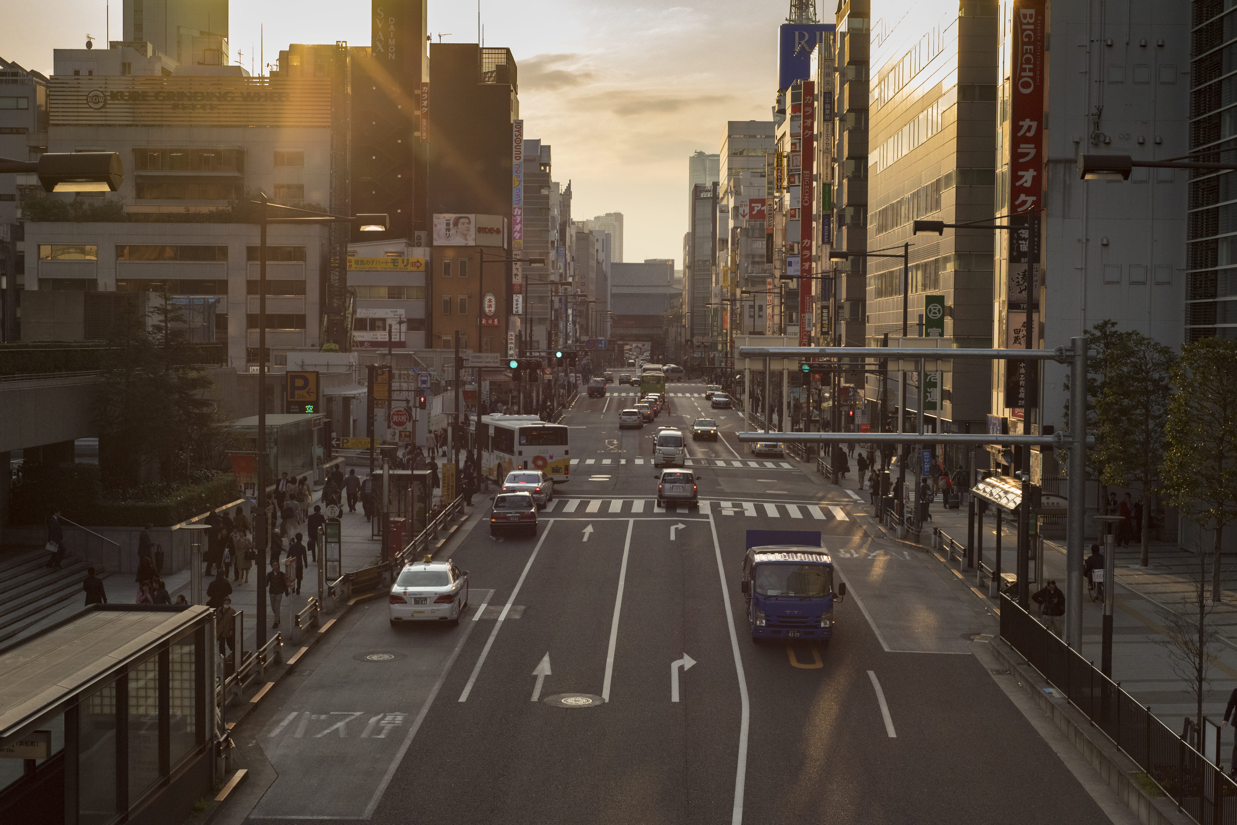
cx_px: 618
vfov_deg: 27.0
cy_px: 412
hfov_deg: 39.6
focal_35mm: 50
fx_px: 1718
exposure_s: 1/4000
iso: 2500
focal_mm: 50
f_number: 8
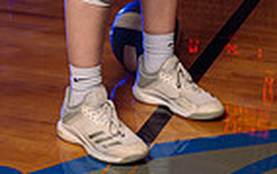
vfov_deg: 8.8
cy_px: -229
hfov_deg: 15.3
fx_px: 1027
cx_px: 105
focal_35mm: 136
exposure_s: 1/200
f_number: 8
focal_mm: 42
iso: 250
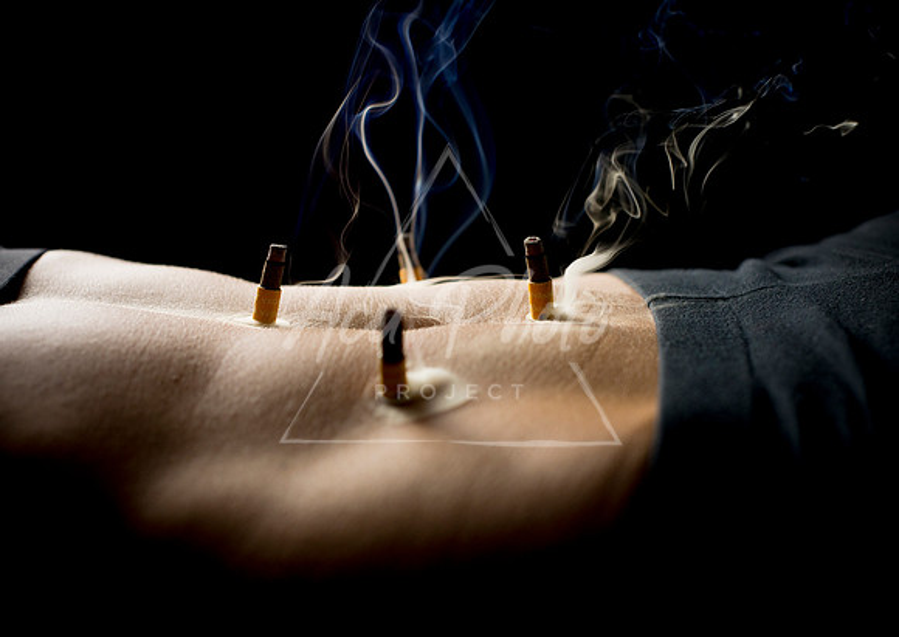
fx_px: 1561
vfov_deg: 23.1
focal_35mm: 61
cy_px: 312
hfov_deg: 32.1
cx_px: 451
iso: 800
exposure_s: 1/320
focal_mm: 50
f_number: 4
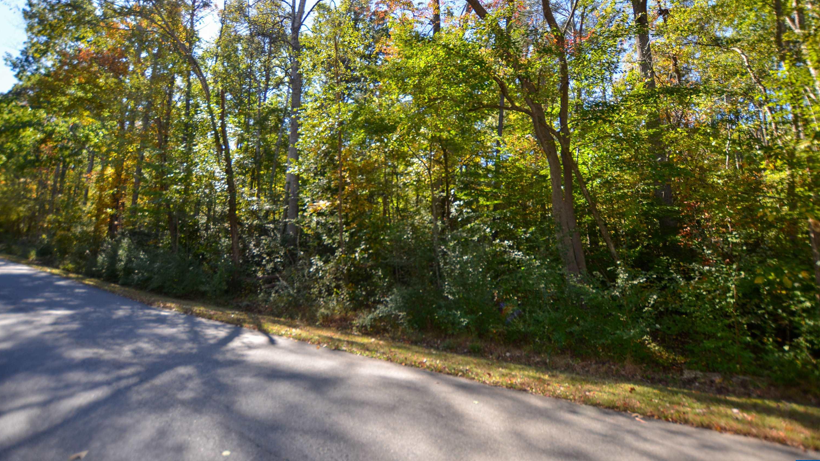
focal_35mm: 16
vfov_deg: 66.8
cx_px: 407
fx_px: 348
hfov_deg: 99.4
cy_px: 198
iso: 100
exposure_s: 1/250
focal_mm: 10
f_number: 3.5
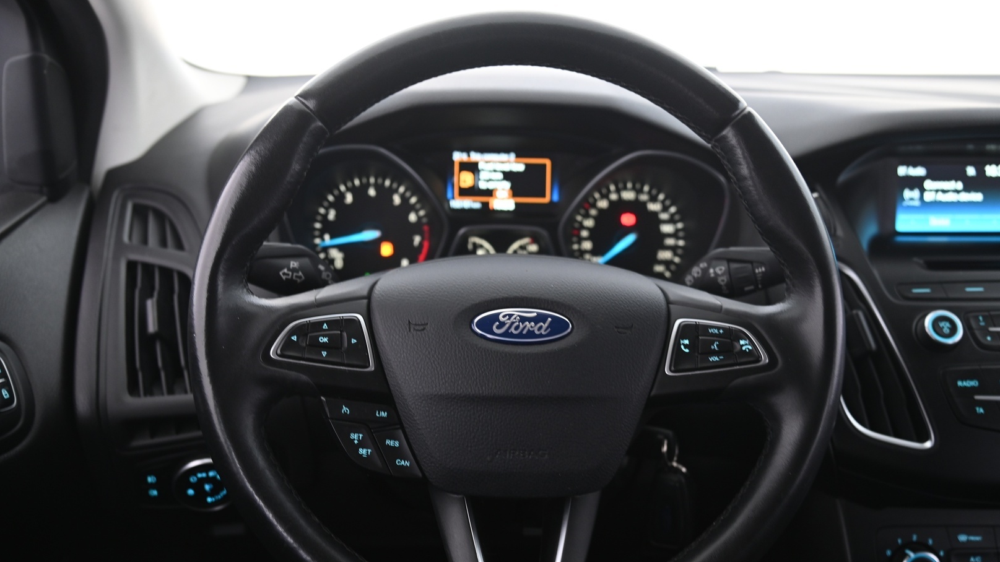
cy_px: 329
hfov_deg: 50.5
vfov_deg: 29.6
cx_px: 502
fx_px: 1061
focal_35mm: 40
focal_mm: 38
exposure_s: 1/8
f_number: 4
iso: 1000
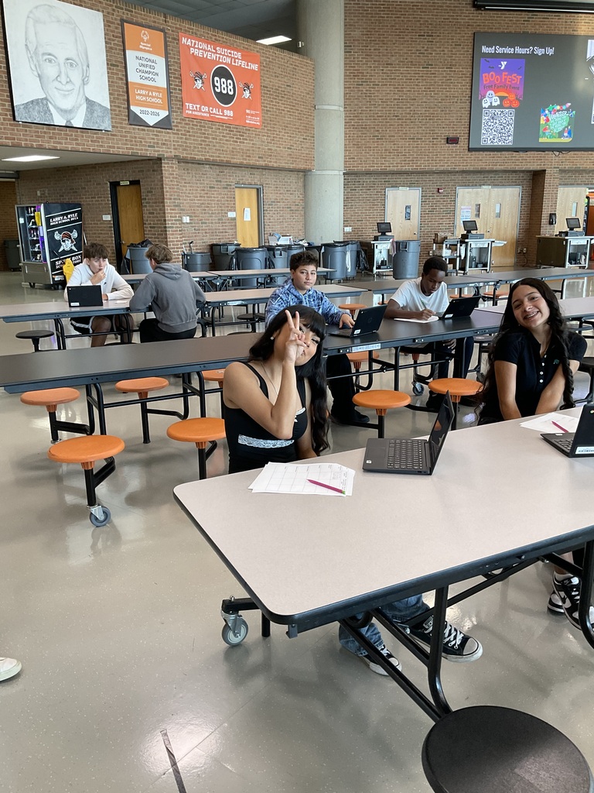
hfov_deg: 48.2
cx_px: 297
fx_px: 664
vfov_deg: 61.7
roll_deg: -1.8
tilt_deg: -14.4
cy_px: 396
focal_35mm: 29
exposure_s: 1/60
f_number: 1.8
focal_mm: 3
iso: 50
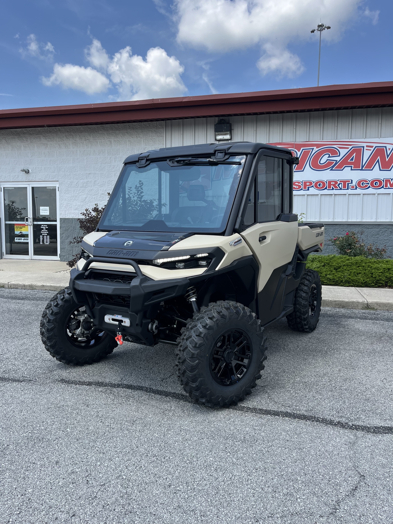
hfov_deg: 53.1
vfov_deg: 67.3
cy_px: 262
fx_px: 394
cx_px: 196
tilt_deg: -3.4
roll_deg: +0.2
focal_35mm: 26
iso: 50
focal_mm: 5.1
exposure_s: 1/1695
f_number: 1.6
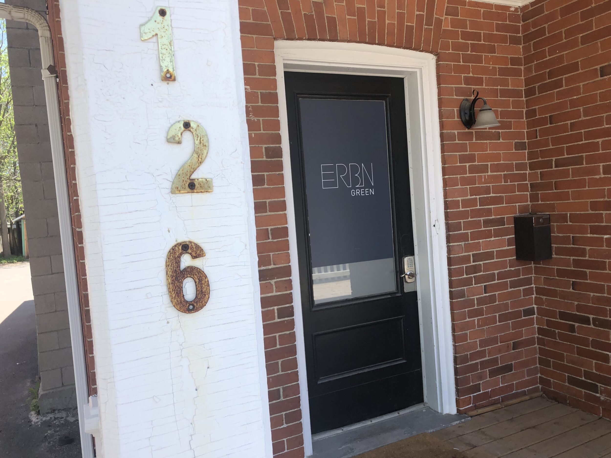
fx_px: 494
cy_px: 229
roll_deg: +4.5
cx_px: 306
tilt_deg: -4.5
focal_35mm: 28
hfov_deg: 63.4
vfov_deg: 49.7
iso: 20
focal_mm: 3.99
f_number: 1.8
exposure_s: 1/607
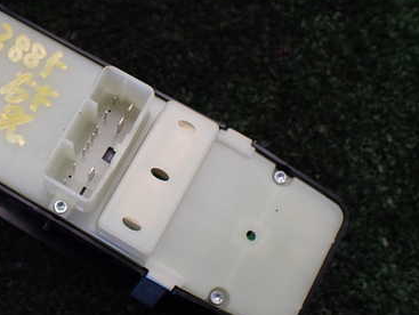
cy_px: 140
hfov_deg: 37.4
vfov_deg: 29.7
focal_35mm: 49
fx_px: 594
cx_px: 79
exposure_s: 1/200
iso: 100
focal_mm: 5.4
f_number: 2.3
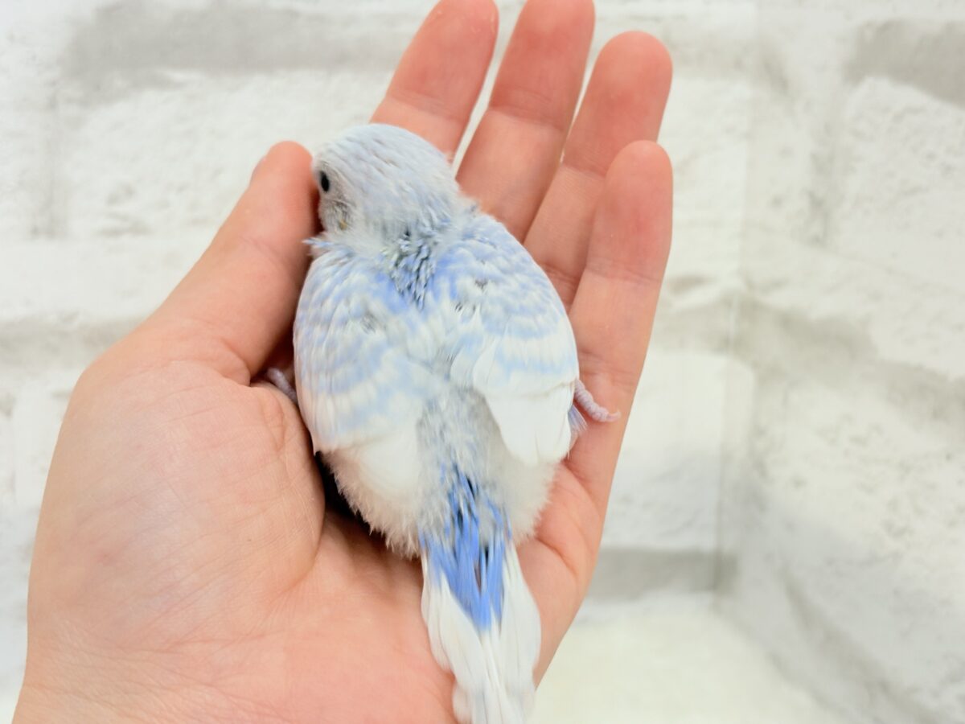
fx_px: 1450
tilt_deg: -14.3
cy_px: 362
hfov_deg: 36.8
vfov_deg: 28.0
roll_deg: +0.4
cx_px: 482
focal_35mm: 52
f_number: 1.6
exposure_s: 1/50
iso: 32
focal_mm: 5.96
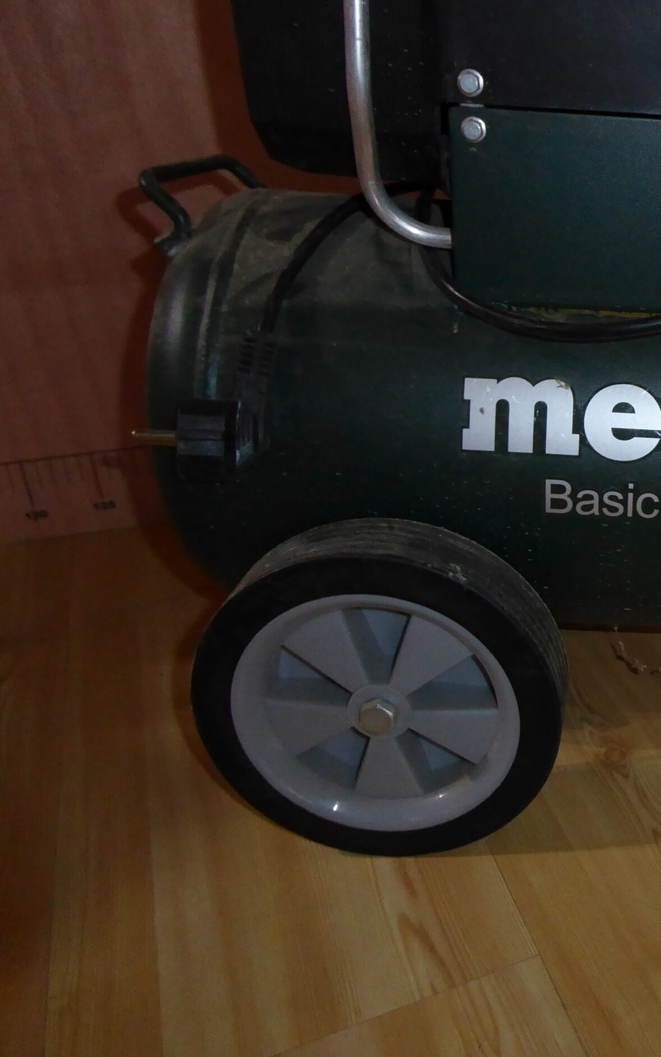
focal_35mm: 36
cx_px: 682
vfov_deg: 54.0
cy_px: 530
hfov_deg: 32.2
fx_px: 1037
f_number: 3.3
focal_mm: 4.3
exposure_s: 1/50
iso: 500
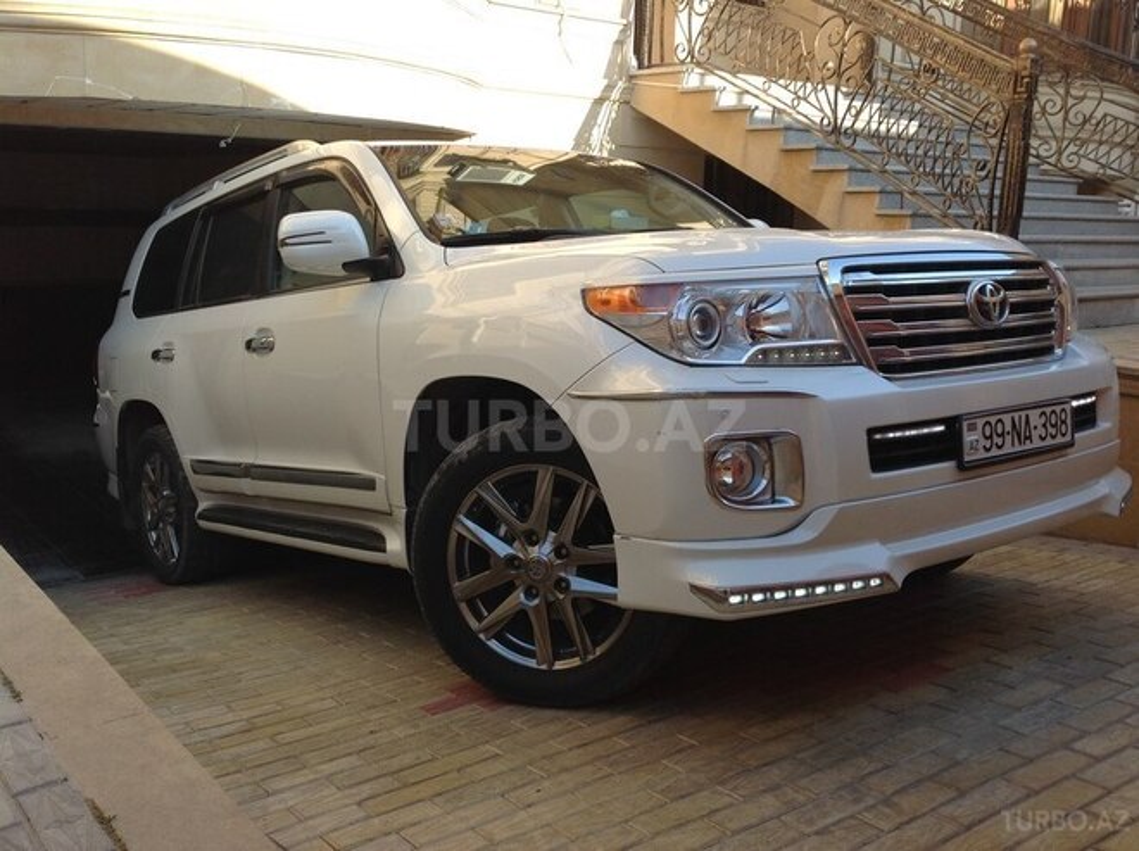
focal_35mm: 35
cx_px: 570
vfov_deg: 40.6
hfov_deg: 52.7
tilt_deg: -11.2
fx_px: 1150
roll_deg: -2.1
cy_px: 426
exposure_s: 1/383
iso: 50
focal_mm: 4.28
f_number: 2.4
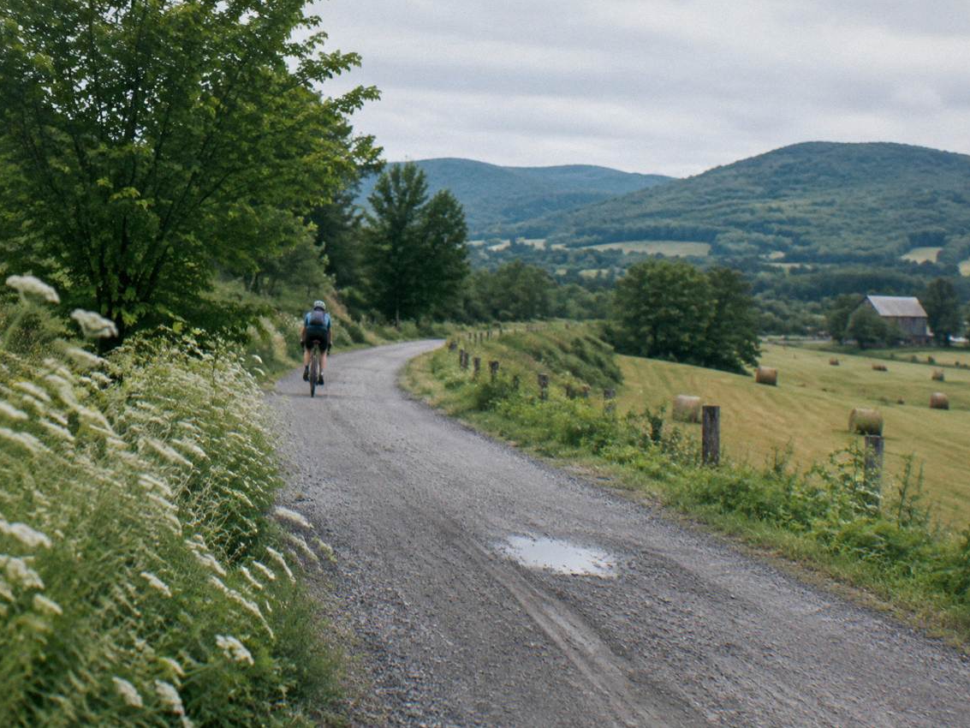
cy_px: 364
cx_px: 488
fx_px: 1065
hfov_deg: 49.0
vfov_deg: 37.7
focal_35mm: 38
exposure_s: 1/500
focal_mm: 35
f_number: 5.6
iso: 200
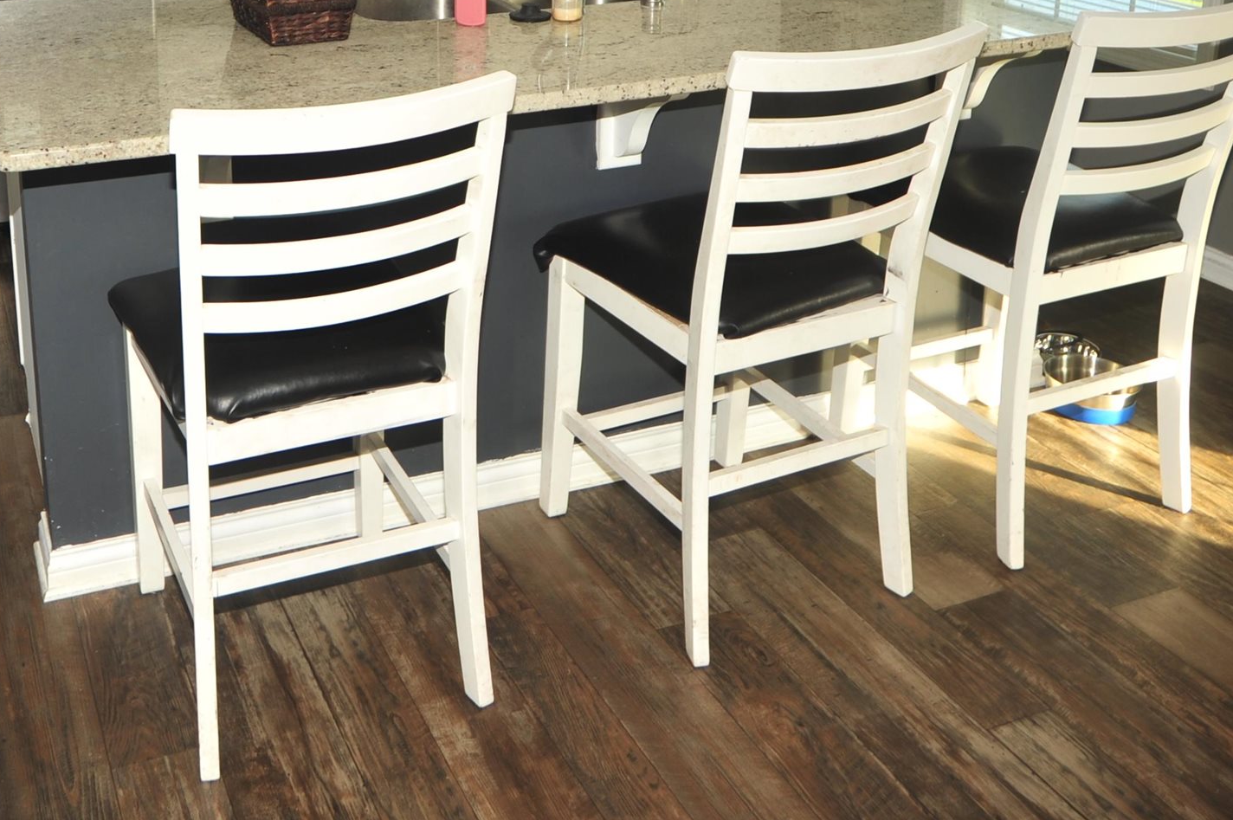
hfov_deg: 46.3
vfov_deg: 30.2
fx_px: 1403
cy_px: -12
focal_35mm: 41
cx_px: 361
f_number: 5
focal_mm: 19
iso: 200
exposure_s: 1/60
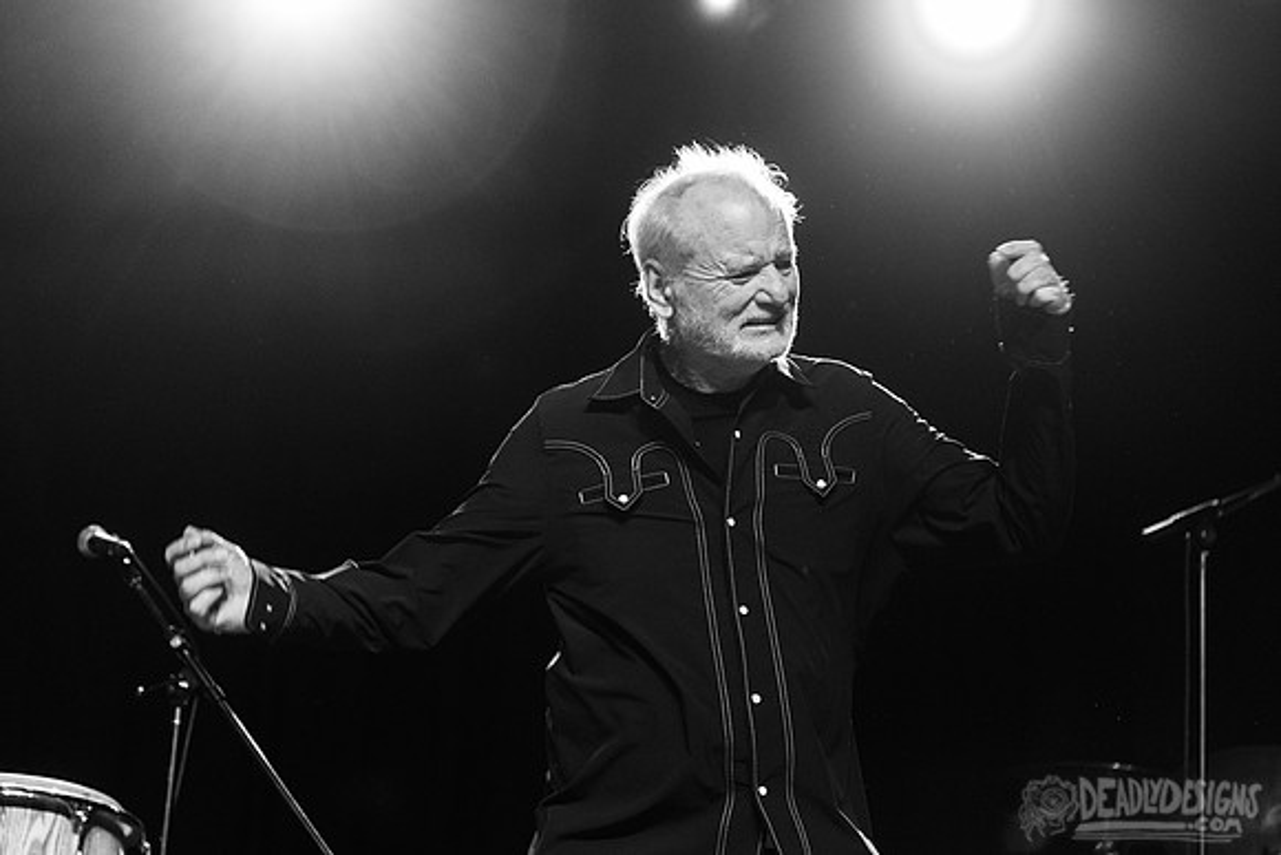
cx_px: 664
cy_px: 406
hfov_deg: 24.1
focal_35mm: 84
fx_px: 2995
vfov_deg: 16.2
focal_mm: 70
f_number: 3.2
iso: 2500
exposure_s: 1/400
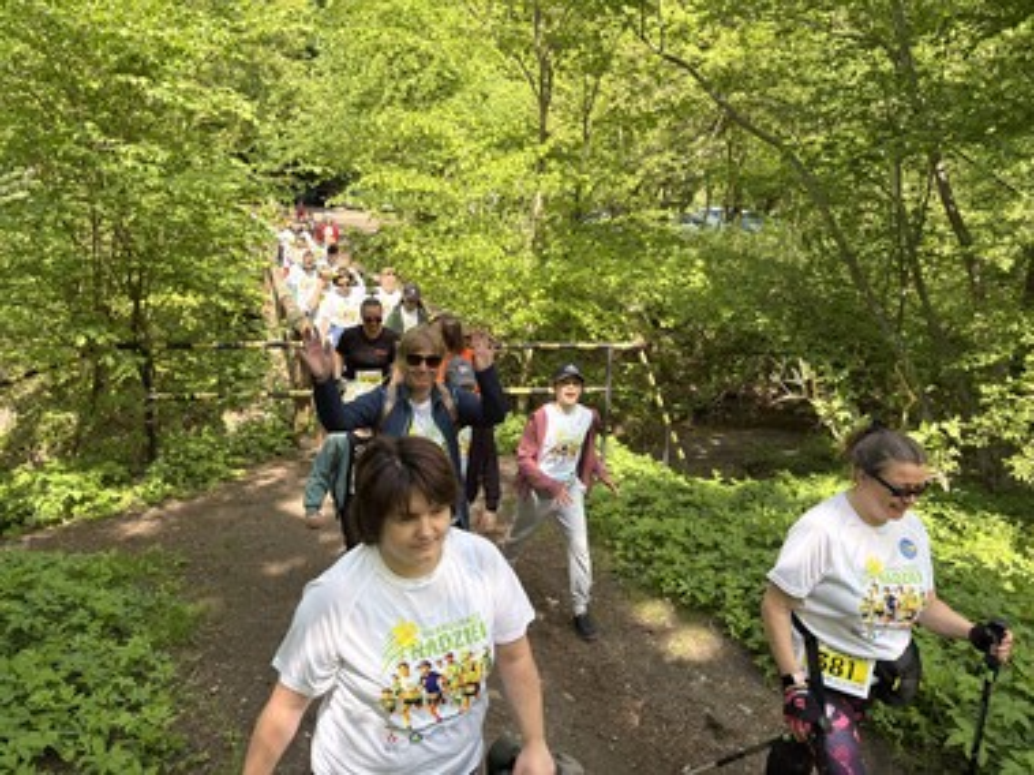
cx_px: 517
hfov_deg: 67.3
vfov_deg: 53.0
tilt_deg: -10.4
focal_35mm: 26
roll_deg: -2.8
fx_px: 776
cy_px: 388
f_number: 1.6
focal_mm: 5.96
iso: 64
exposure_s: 1/607
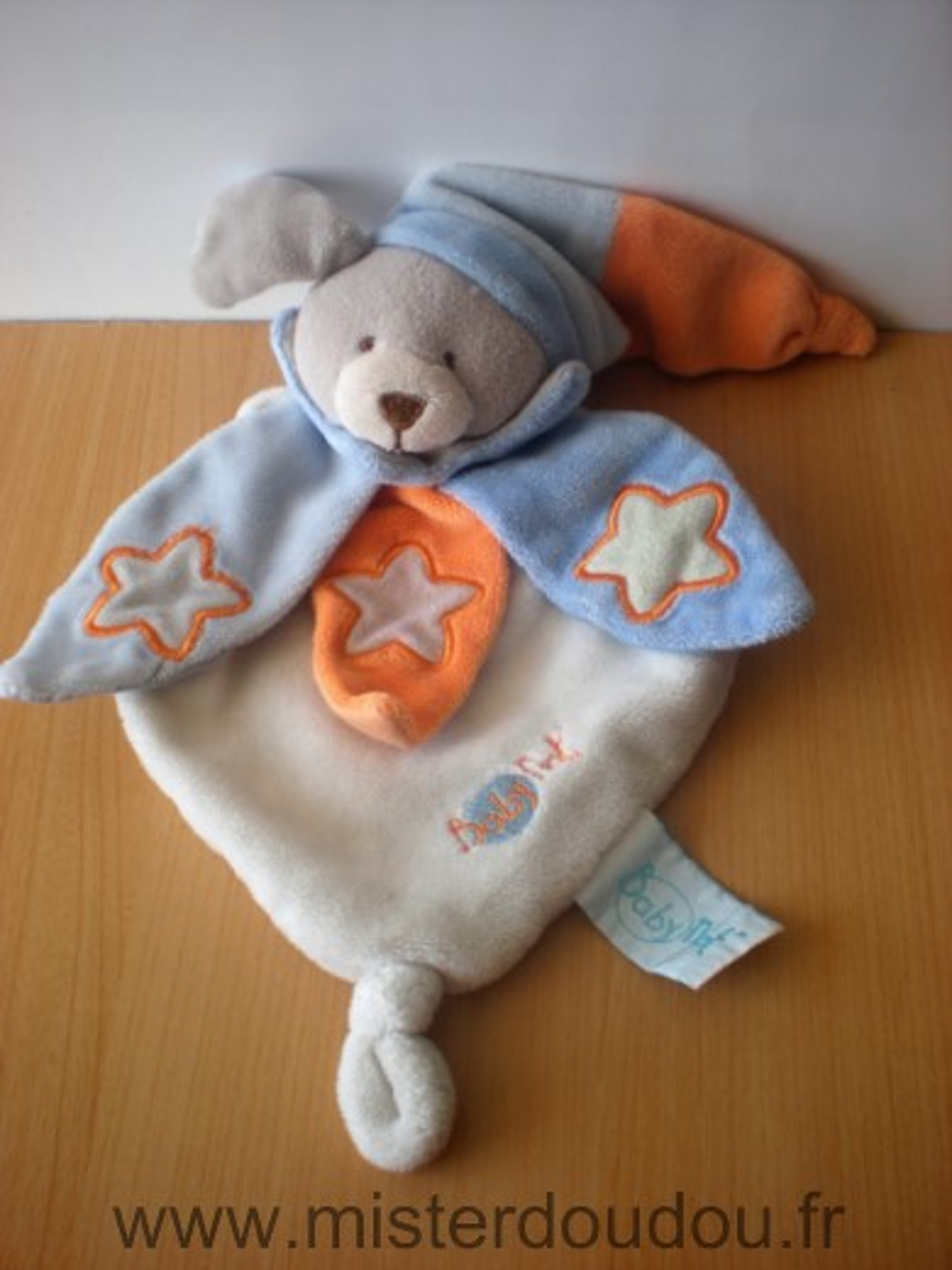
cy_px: 635
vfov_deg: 49.0
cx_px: 476
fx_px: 1393
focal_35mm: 38
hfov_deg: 37.7
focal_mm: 6.3
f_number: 3.1
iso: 64
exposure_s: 1/64.2
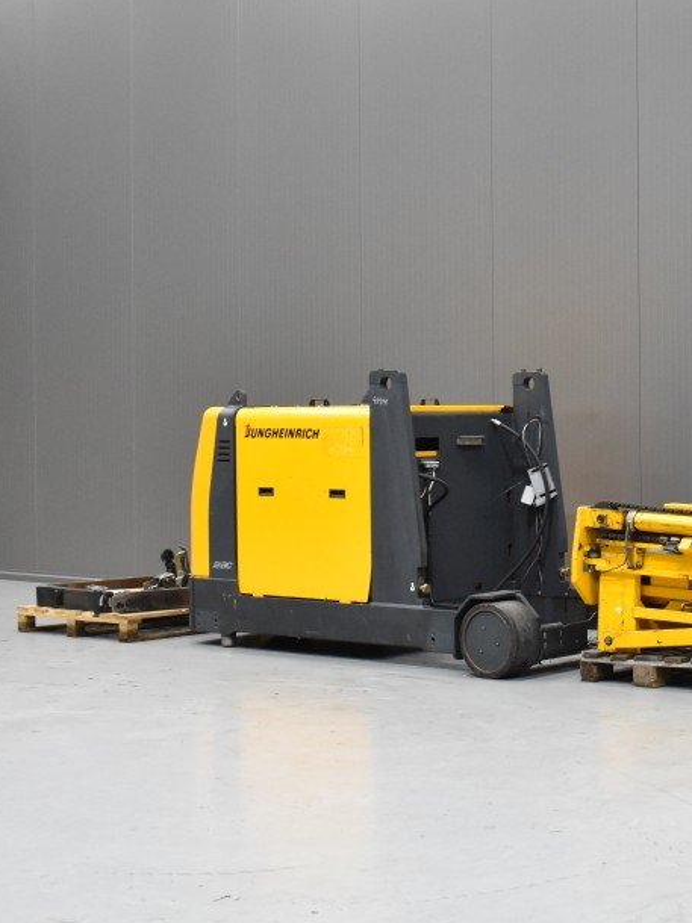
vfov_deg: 27.4
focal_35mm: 71
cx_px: 825
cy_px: 416
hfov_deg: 19.5
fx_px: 1892
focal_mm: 25
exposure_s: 1/40
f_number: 5.6
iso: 1600
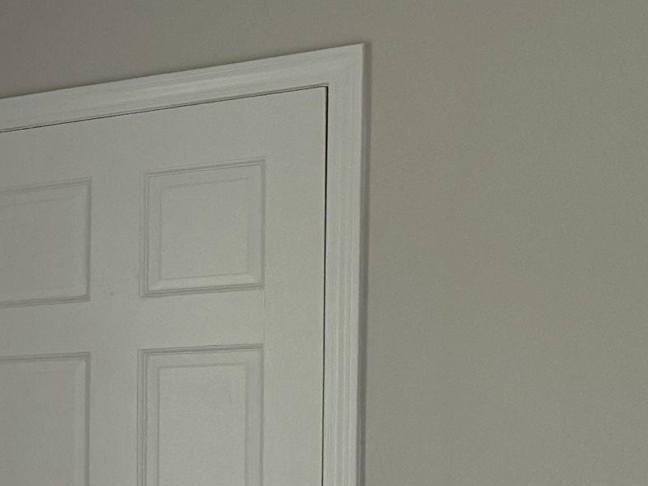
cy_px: 570
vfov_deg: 15.2
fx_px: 1760
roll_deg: +1.3
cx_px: -457
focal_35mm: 94
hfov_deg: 17.6
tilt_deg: -5.1
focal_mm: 6.76
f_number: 1.78
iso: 160
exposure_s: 1/120
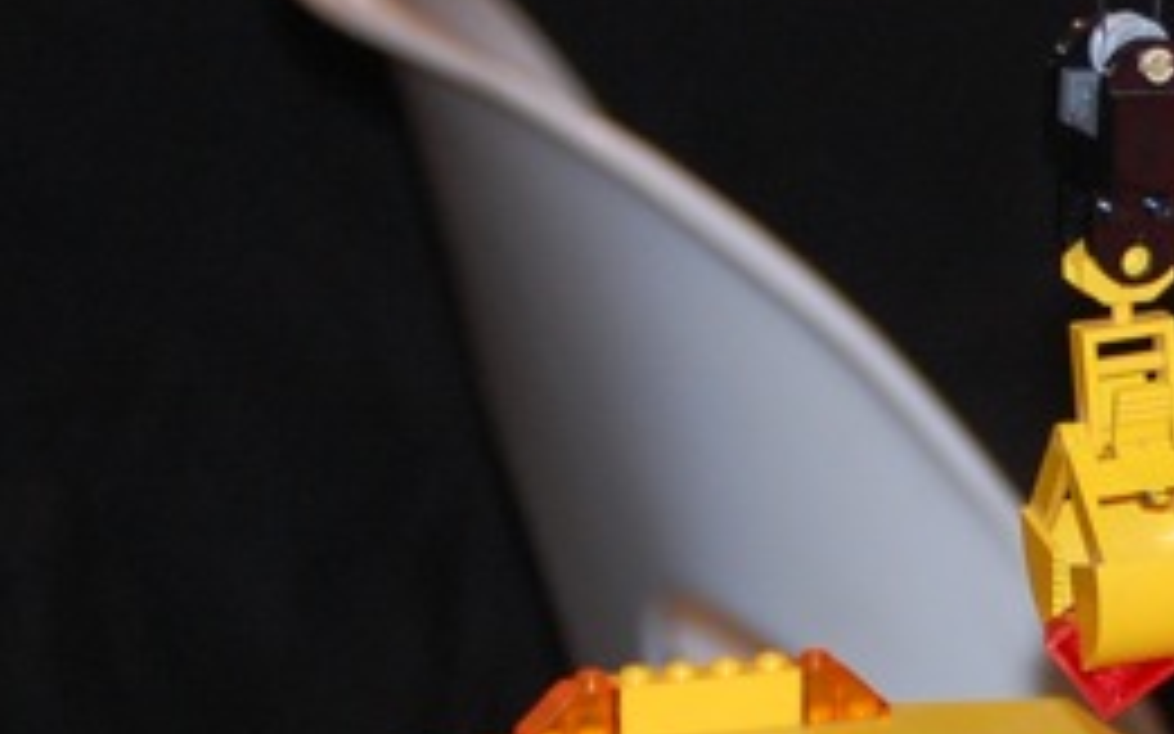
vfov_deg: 4.0
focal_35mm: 330
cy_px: 633
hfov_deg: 6.3
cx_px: 1826
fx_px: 10556
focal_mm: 55
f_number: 4
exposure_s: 1/60
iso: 400
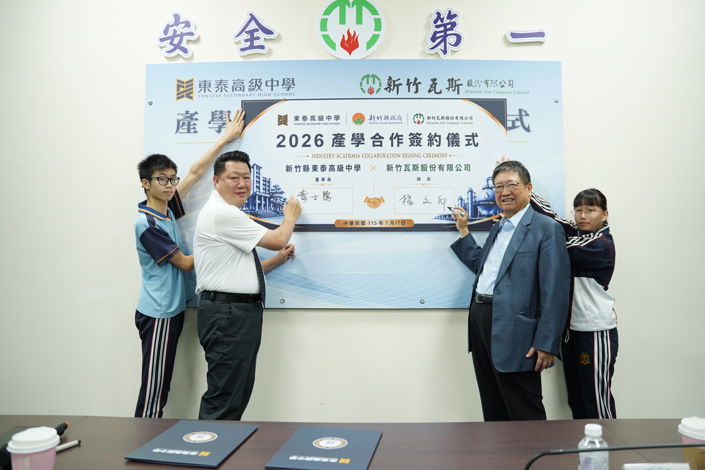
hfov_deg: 63.0
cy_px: 235
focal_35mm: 29
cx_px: 352
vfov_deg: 44.4
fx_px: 576
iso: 1600
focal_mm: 29.4
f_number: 3.2
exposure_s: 1/160
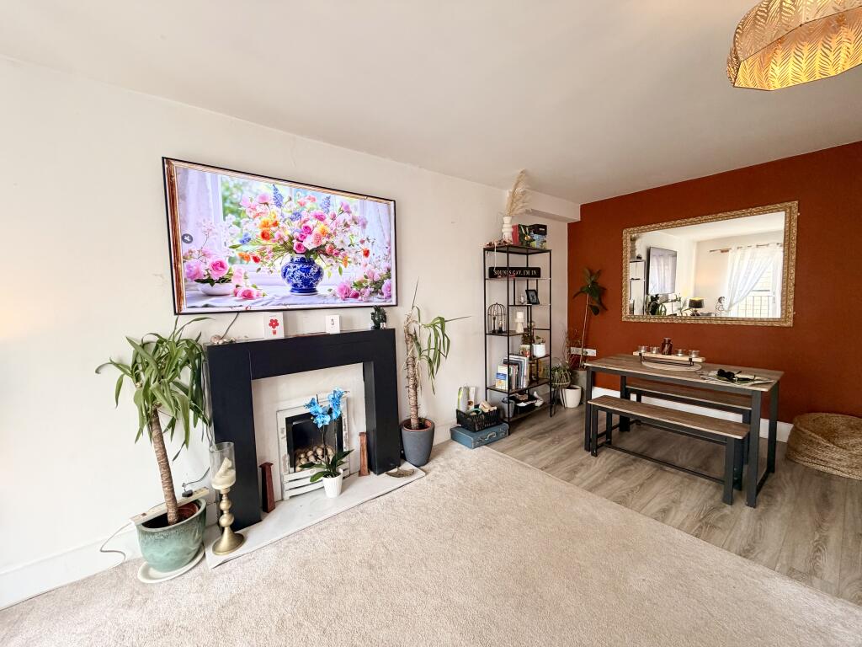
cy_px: 324
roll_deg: +1.7
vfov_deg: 85.7
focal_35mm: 14
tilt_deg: -4.4
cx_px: 431
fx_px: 349
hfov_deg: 102.1
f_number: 2.2
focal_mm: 2.22
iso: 160
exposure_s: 1/60
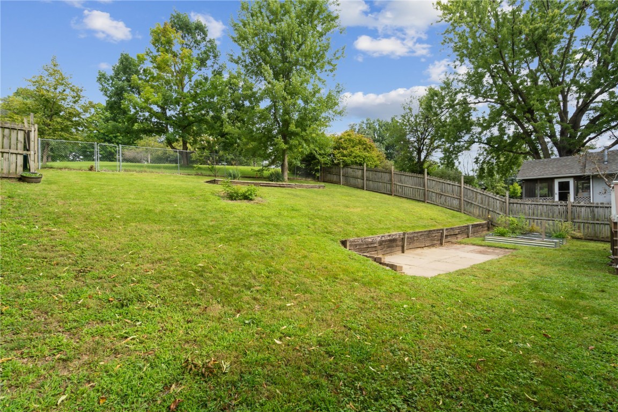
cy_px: 206
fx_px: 275
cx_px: 309
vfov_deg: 73.7
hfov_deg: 96.7
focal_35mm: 16
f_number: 10
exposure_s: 1/320
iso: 640
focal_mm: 16
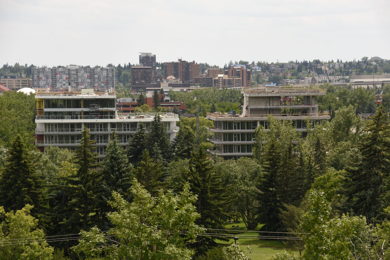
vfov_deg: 9.9
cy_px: 130
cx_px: 195
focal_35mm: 138
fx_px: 1495
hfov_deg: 14.9
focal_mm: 92
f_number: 8
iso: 200
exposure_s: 1/640
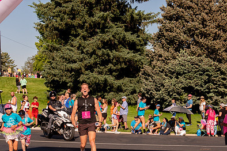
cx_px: 135
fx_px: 655
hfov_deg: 19.6
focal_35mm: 104
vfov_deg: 13.1
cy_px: 95
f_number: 11
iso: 800
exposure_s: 1/800
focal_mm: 46
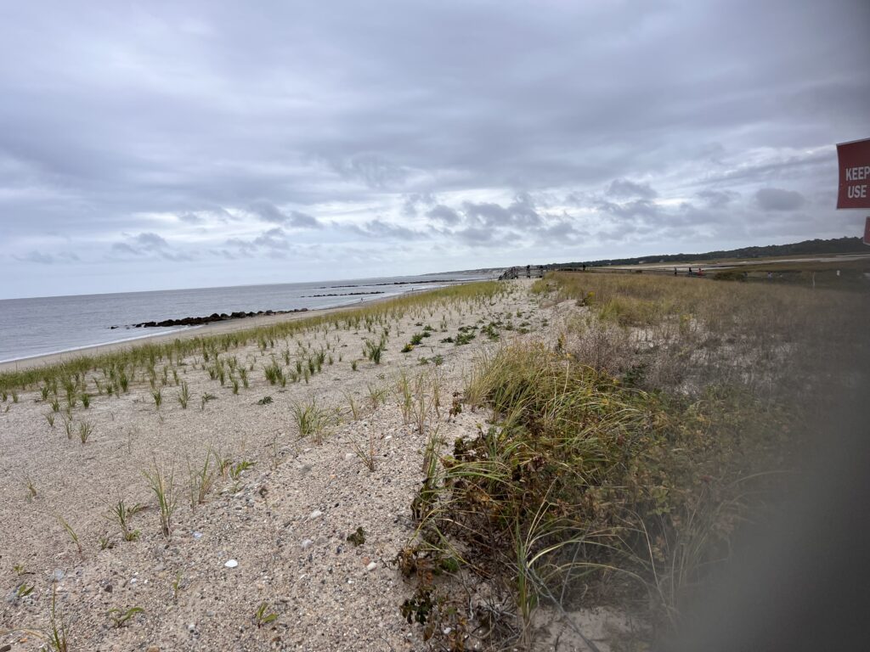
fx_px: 653
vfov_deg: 53.1
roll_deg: +2.9
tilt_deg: -5.1
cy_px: 326
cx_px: 435
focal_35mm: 26
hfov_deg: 67.3
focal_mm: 5.7
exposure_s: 1/2915
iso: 50
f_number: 1.5
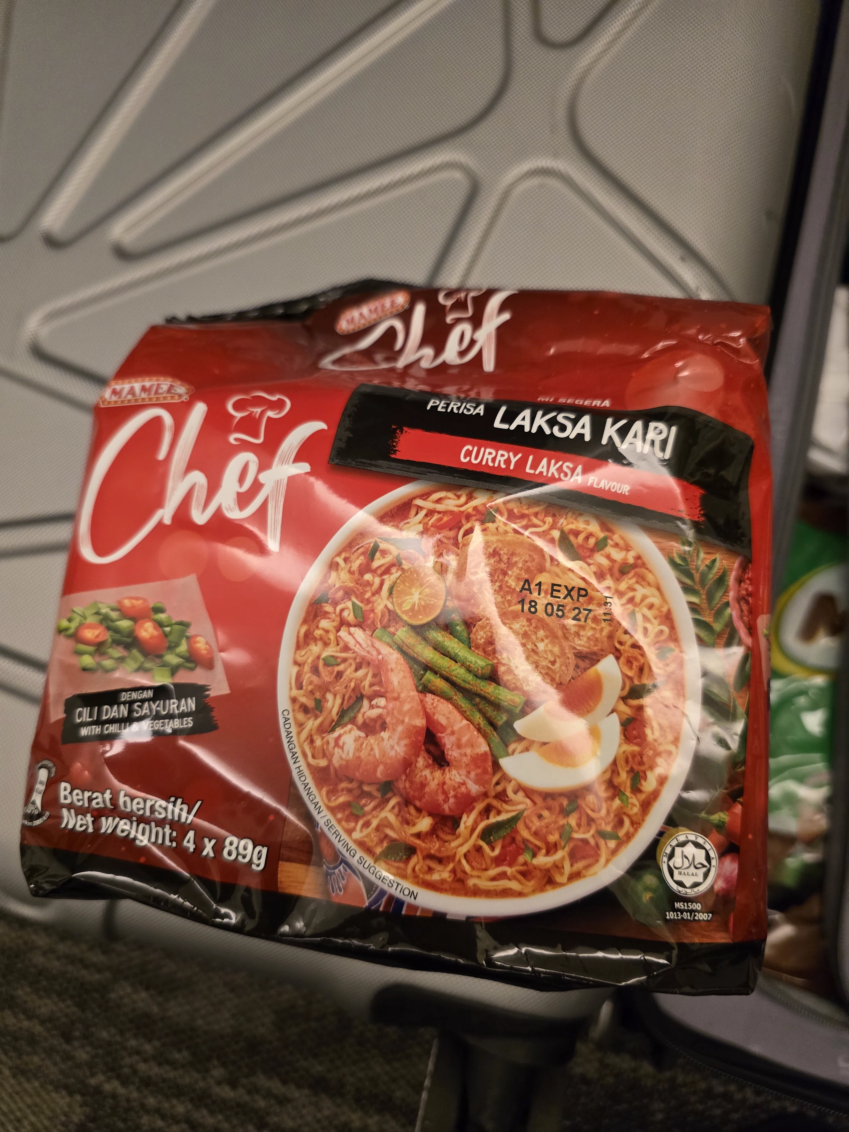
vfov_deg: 73.9
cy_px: 566
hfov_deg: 58.9
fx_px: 752
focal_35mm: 23
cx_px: 424
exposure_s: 1/120
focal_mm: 6.3
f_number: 1.7
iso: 800
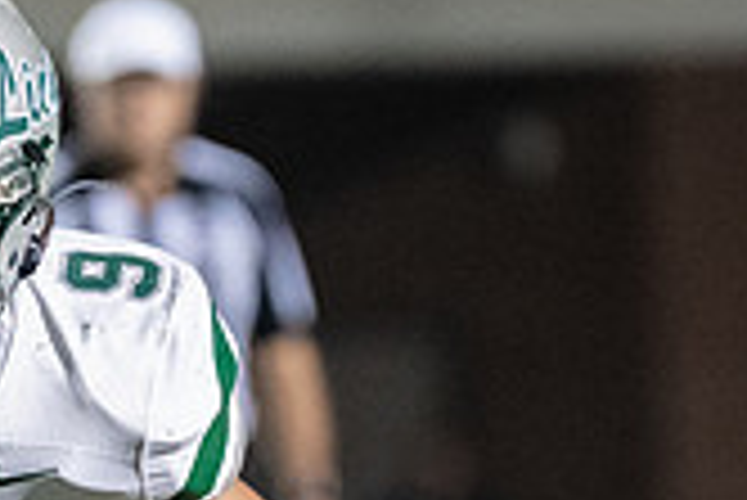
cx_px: 355
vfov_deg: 1.3
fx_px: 21432
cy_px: 555
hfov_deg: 2.0
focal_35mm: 1032
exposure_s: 1/1250
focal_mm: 200
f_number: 2.8
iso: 4000
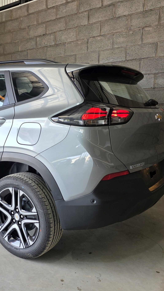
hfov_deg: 33.0
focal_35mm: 34
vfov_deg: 58.0
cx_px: 19
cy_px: 147
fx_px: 263
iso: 80
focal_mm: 6.3
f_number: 1.7
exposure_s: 1/180
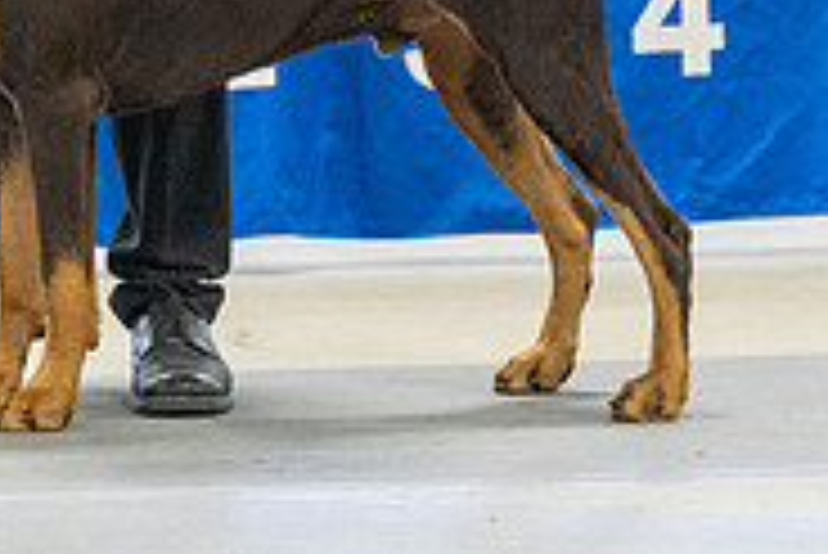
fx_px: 10358
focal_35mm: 450
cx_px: -9
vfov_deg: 3.1
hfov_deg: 4.6
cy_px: -309
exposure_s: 1/320
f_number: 2.8
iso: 6400
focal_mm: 143
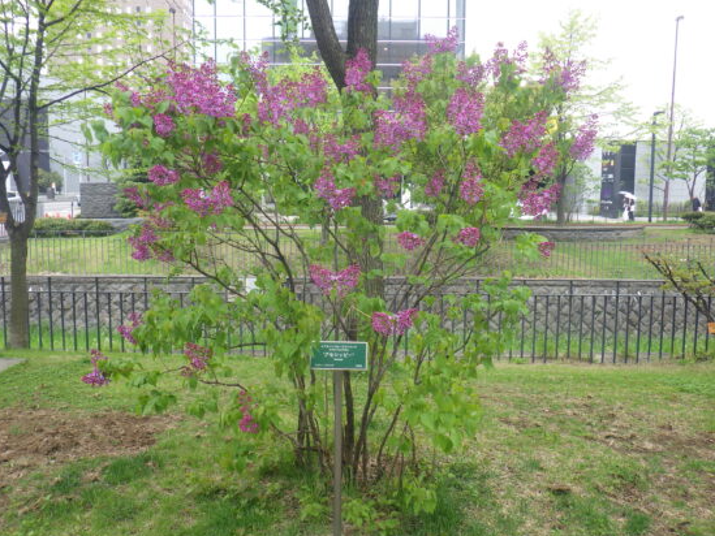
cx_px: 358
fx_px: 599
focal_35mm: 29
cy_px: 266
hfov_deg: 61.6
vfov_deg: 48.2
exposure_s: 1/100
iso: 125
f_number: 3.5
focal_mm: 5
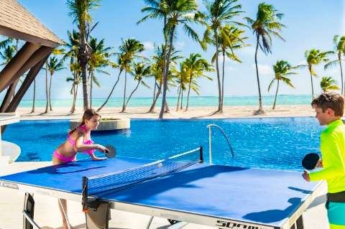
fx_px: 364
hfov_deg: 50.7
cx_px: 172
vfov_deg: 35.0
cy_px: 114
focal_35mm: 38
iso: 200
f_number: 4.5
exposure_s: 1/1600
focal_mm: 38
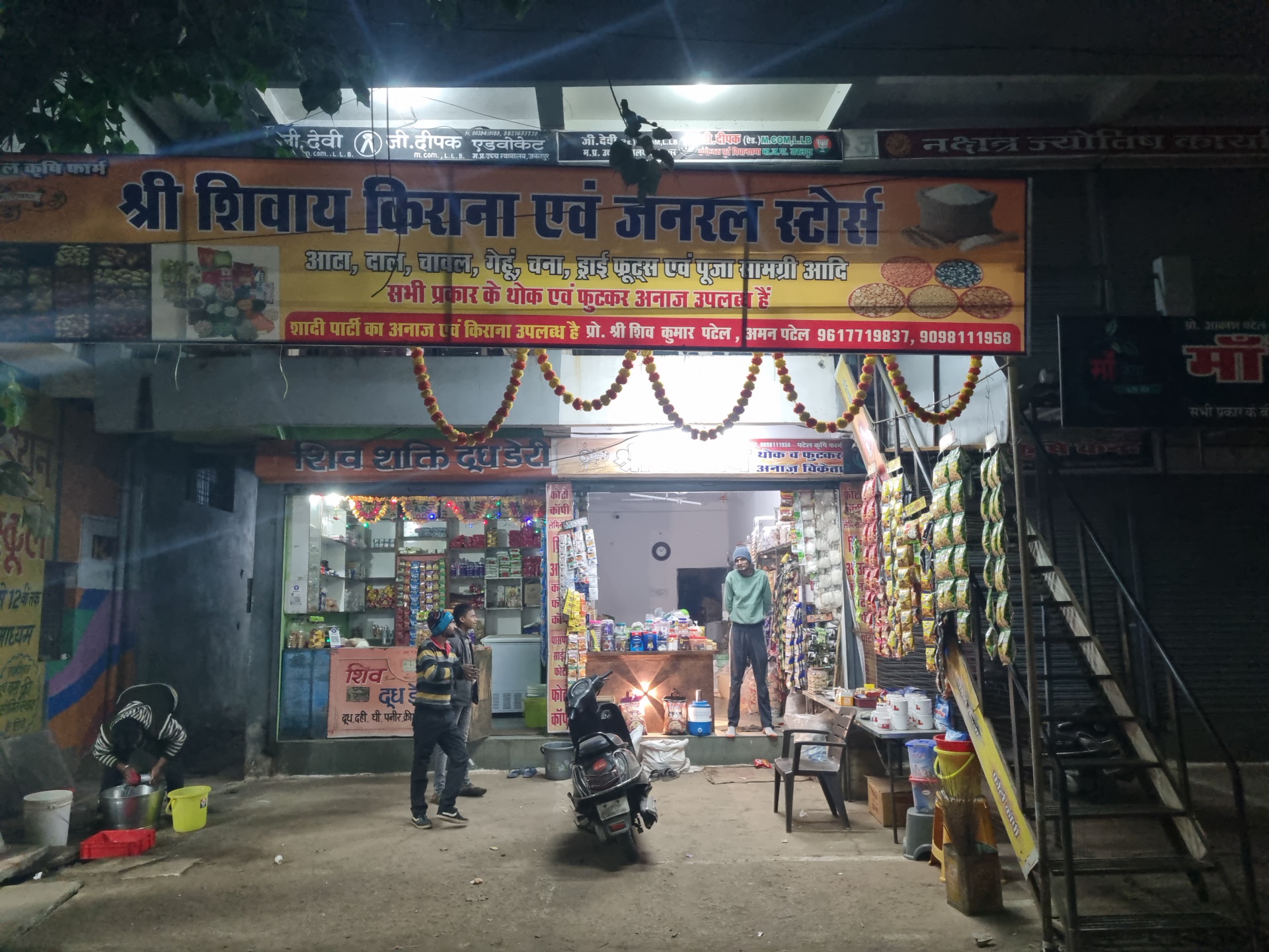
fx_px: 953
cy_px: 476
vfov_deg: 53.1
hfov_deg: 67.3
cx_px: 634
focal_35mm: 26
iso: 500
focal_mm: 5.4
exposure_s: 1/50
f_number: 1.8
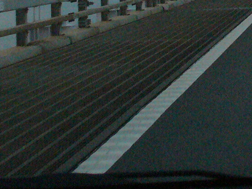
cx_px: 306
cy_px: -77
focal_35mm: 138
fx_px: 1005
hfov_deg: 13.9
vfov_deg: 10.5
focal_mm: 6.1
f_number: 2.8
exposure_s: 1/400
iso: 400
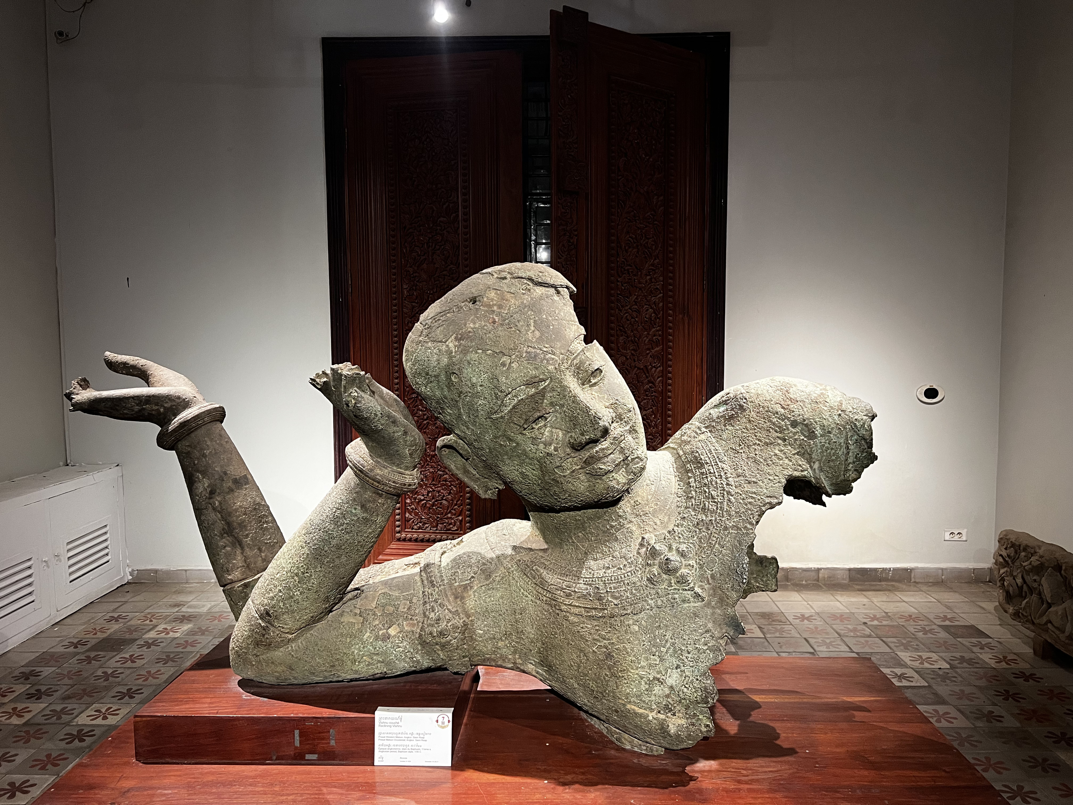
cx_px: 536
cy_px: 402
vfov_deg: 53.1
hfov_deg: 67.3
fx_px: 806
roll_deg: +0.7
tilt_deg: -4.2
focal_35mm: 26
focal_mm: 5.7
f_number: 1.5
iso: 200
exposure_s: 1/50
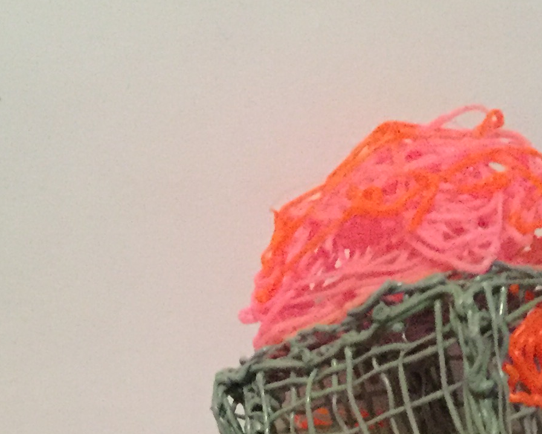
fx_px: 1653
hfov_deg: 18.3
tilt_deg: -24.0
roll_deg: +0.2
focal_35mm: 103
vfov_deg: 12.7
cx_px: 485
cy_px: 924
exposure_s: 1/15
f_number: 2.2
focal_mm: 4.15
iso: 400
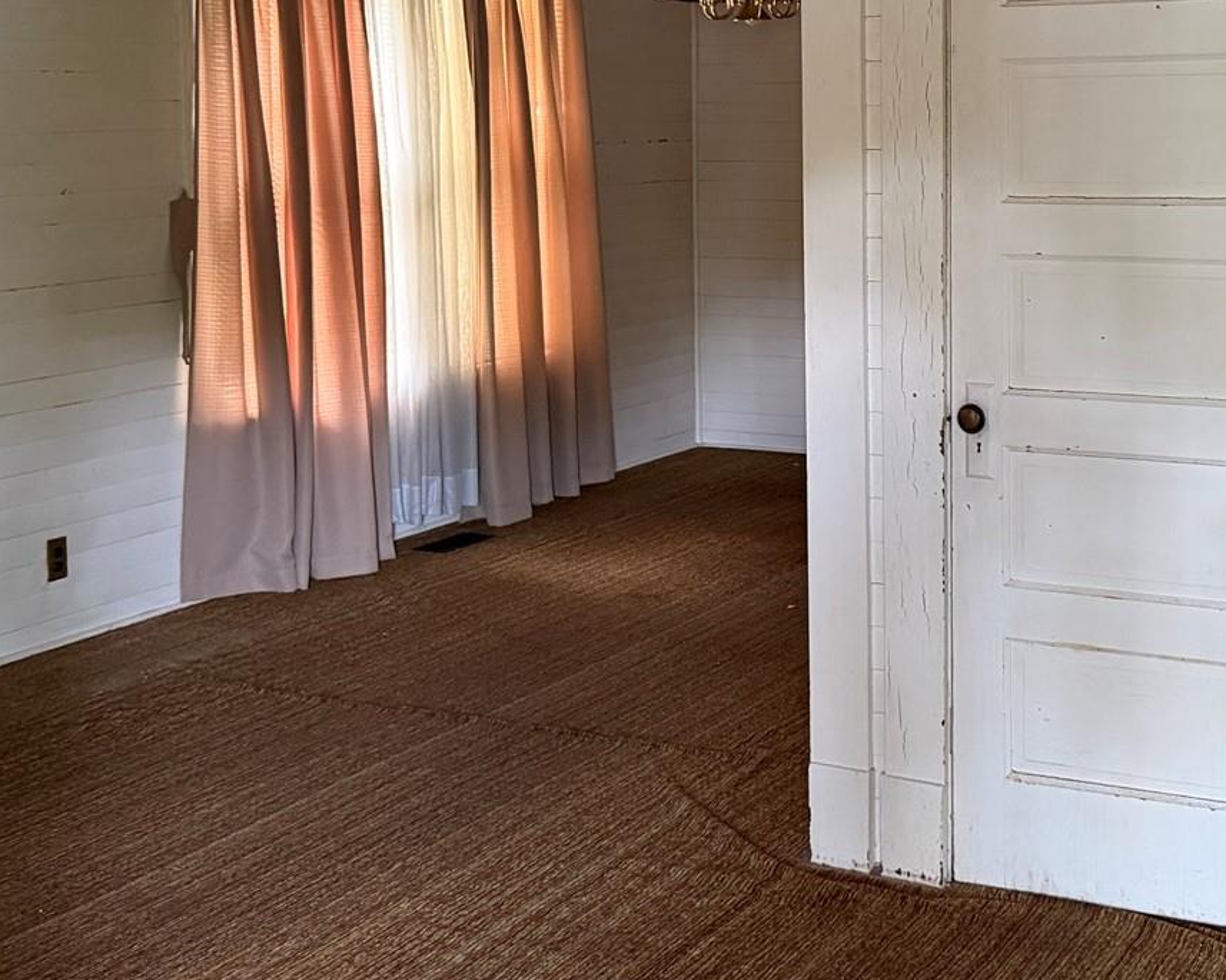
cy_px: 227
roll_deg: +0.6
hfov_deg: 33.2
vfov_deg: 26.7
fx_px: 2031
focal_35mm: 56
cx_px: 845
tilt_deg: -3.5
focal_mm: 6.76
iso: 800
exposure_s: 1/44
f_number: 1.78
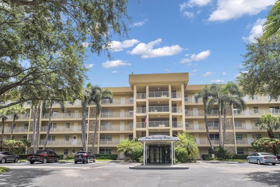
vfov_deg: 53.2
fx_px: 187
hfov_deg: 73.7
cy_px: 94
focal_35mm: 24
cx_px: 140
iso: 1600
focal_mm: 24
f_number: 8
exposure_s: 1/2500
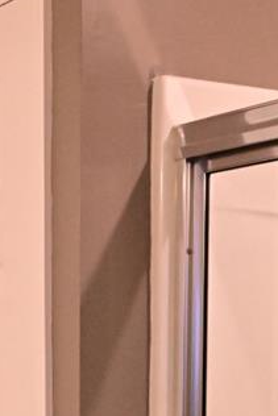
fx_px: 1319
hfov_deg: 12.0
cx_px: 128
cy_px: 556
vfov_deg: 16.8
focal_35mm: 114
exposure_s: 1/200
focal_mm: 24
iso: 6400
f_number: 7.1
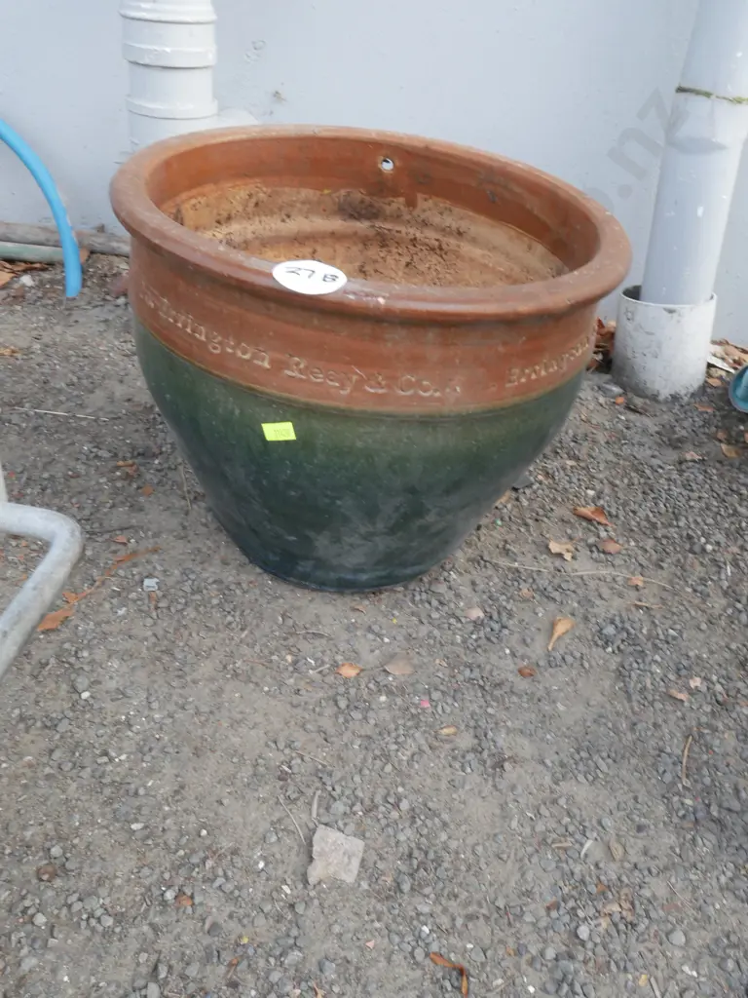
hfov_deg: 49.7
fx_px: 807
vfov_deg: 63.4
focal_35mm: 28
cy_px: 499
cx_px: 374
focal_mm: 14
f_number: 10
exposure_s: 1/60
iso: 1250
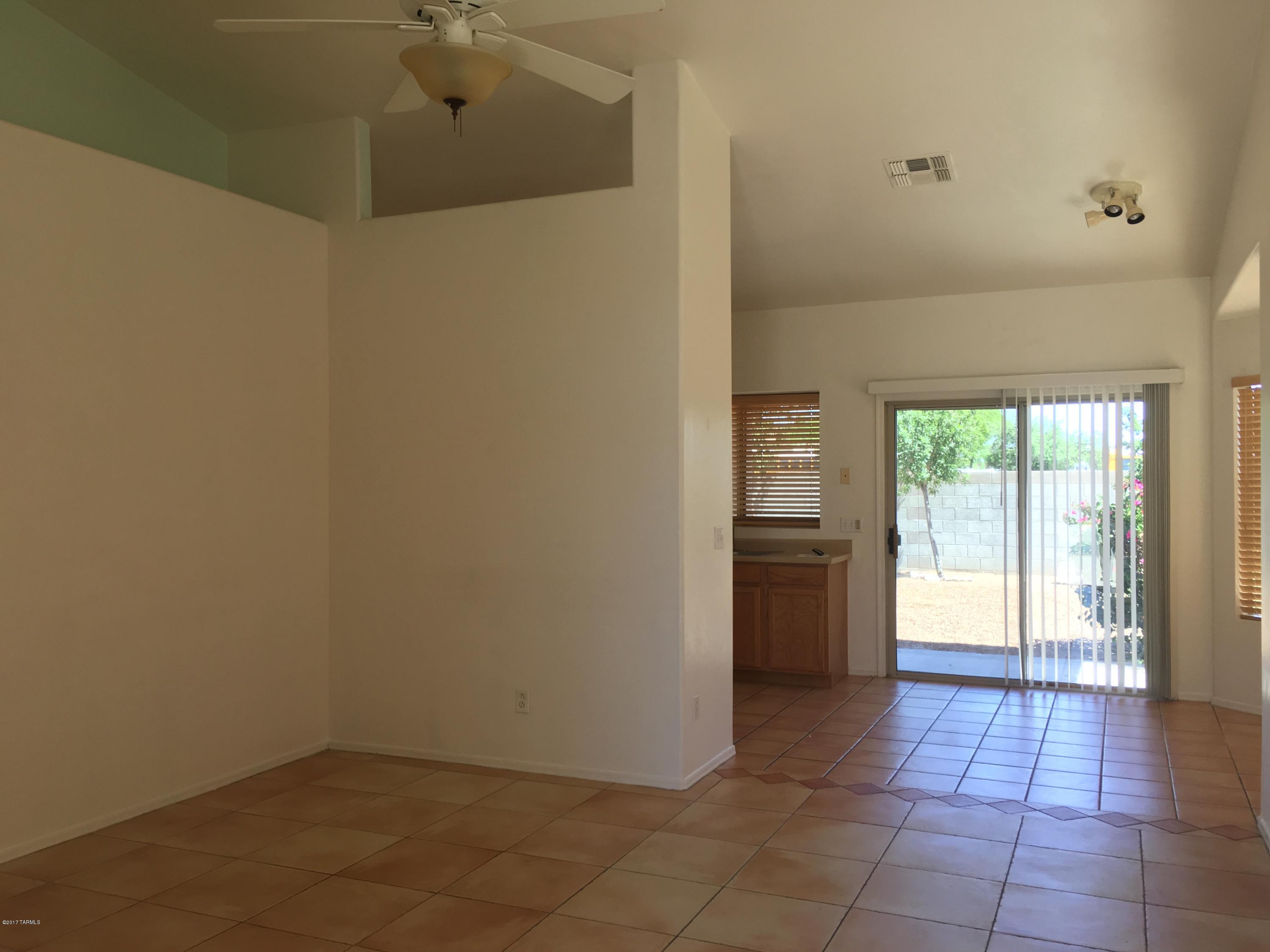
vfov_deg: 48.2
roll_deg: +0.9
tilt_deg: -0.2
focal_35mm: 29
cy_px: 476
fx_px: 1064
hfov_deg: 61.7
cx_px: 635
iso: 32
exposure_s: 1/60
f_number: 2.2
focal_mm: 4.15
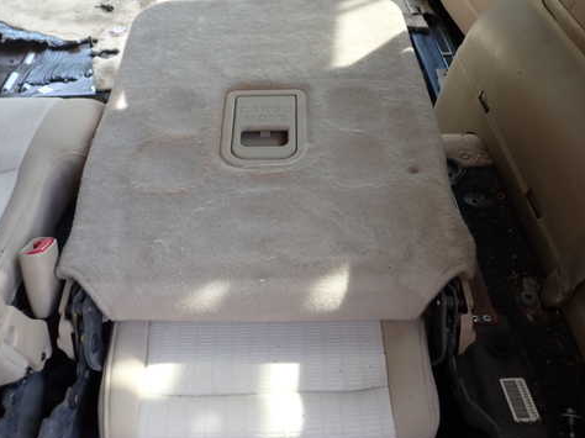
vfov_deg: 37.7
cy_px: 209
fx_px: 642
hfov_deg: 48.9
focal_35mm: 38
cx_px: 265
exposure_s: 1/100
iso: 100
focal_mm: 5.4
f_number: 2.3
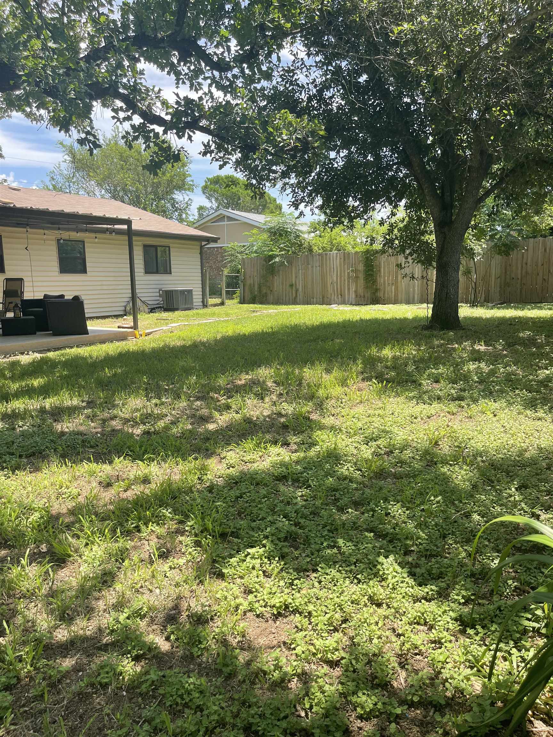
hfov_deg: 54.9
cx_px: 276
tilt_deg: -9.8
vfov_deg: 69.4
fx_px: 533
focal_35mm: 25
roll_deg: +1.9
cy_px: 368
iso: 32
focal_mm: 5.1
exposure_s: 1/1152
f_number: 1.6
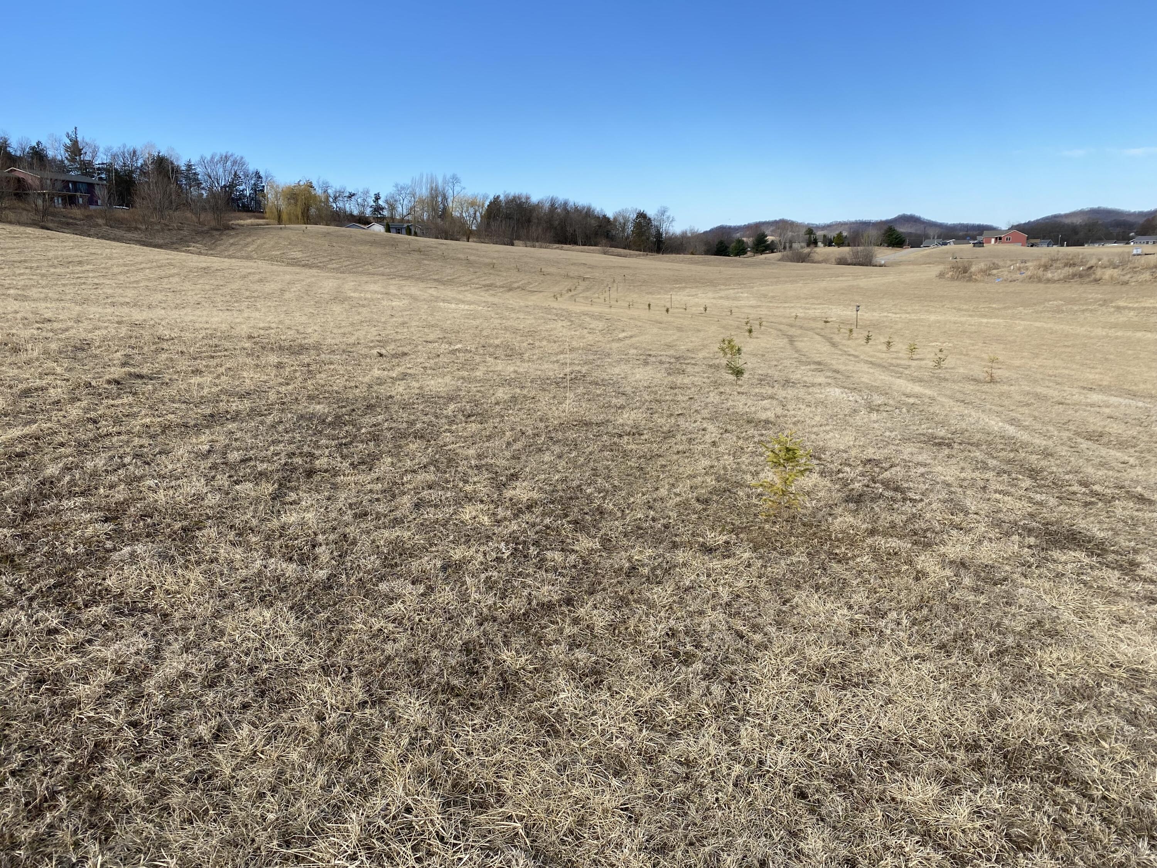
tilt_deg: -11.4
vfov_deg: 53.1
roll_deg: +1.5
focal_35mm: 26
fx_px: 869
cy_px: 434
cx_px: 578
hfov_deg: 67.3
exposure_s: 1/2028
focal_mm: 4.25
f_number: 1.8
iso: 32
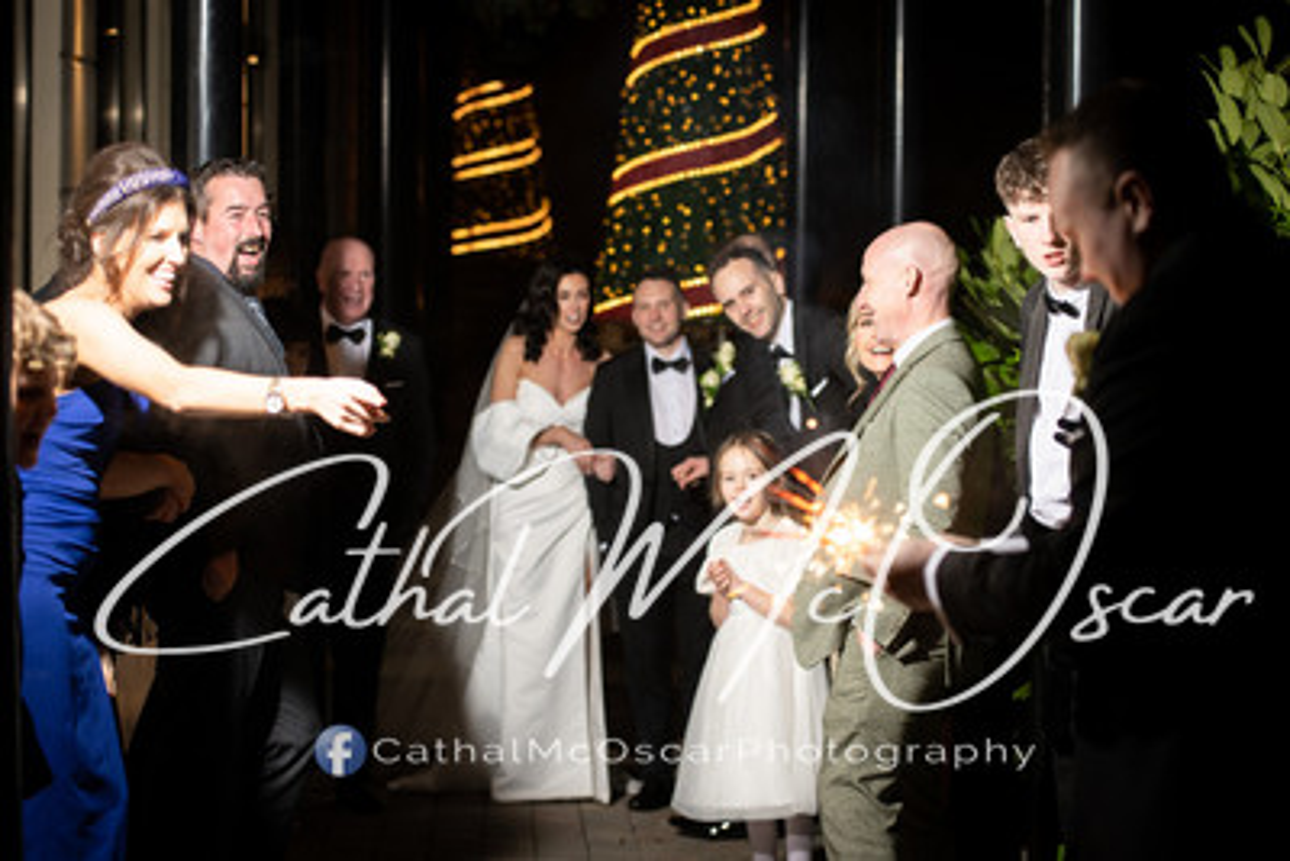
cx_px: 645
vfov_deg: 13.1
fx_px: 3743
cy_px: 430
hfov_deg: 19.6
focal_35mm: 104
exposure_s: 1/125
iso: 250
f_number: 2.8
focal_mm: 100
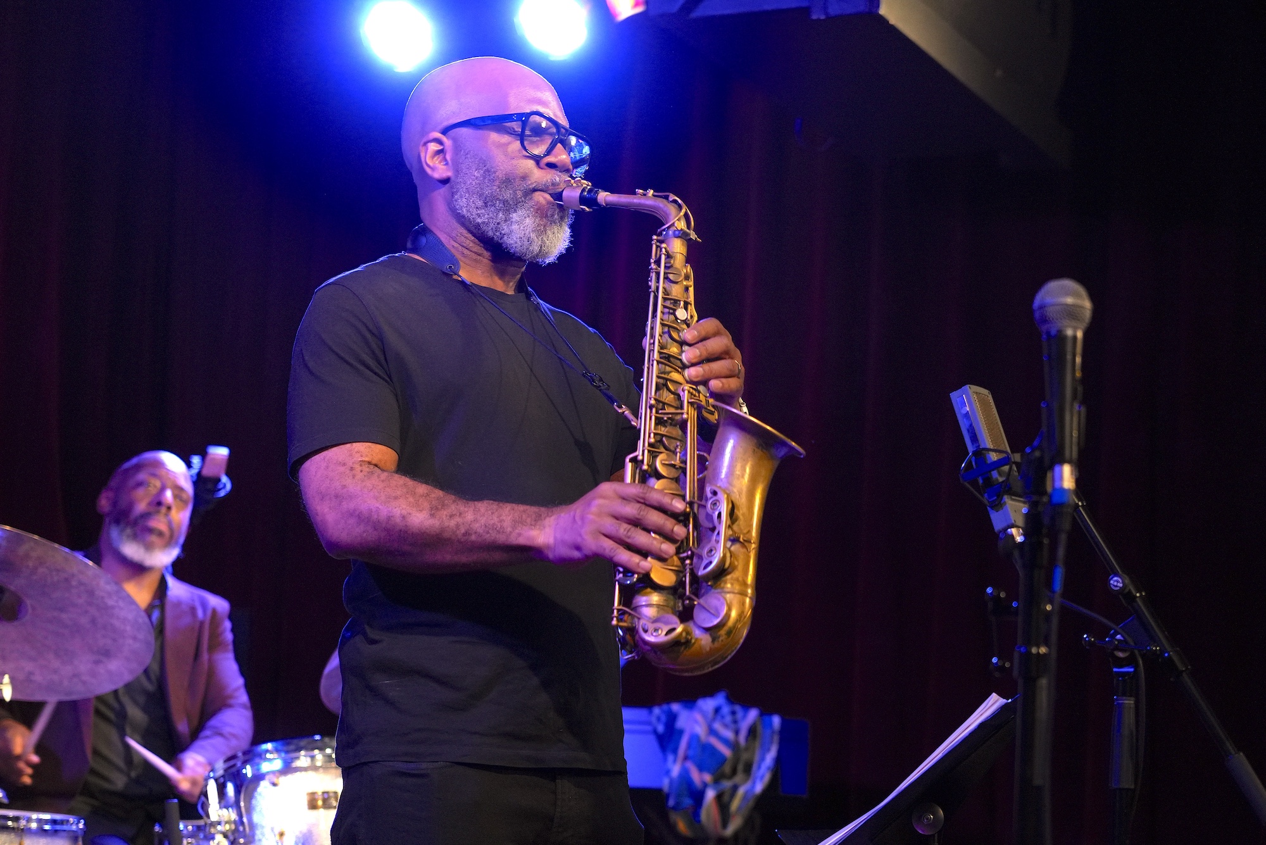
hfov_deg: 39.6
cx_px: 633
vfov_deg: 27.0
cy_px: 422
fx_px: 1759
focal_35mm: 50
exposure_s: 1/125
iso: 1000
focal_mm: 50
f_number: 2.5
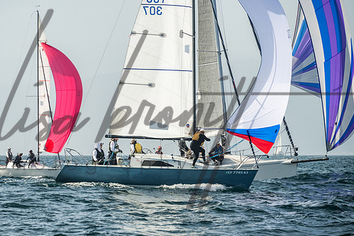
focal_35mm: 271
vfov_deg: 5.1
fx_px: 2665
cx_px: 133
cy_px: 126
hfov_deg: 7.6
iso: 320
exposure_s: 1/1000
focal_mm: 200
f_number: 6.3
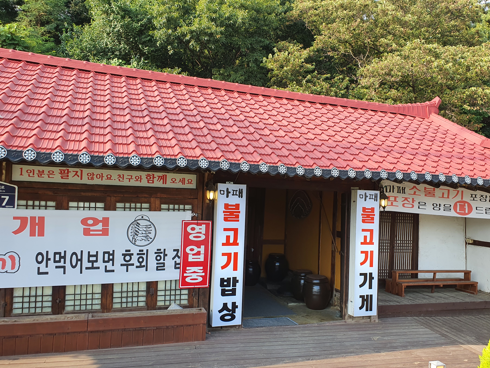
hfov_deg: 61.6
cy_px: 202
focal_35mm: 29
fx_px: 410
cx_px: 264
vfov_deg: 48.2
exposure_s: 1/376
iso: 50
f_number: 2.4
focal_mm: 4.32
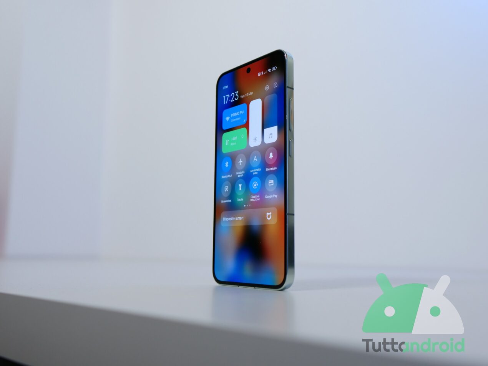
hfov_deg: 56.8
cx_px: 244
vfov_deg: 44.2
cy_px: 183
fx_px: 451
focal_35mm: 32
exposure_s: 1/100
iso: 200
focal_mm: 16
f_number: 2.2
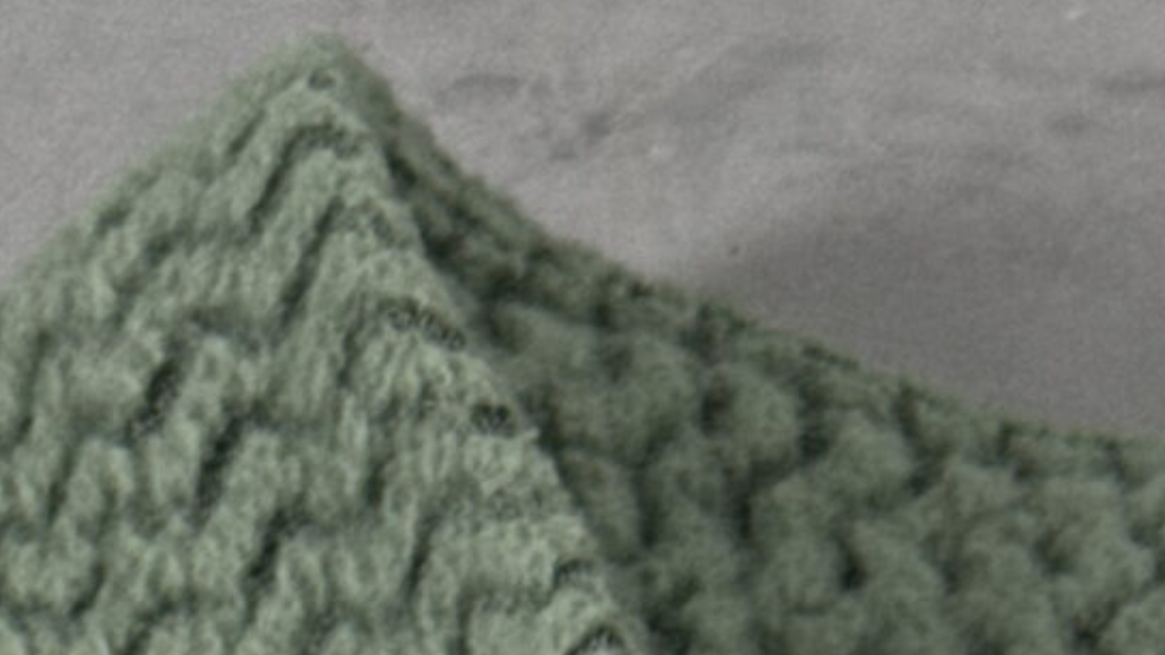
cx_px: 1381
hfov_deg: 8.7
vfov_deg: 4.5
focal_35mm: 246
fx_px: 7599
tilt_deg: -59.6
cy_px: 2725
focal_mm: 6.76
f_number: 1.78
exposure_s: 1/60
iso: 125
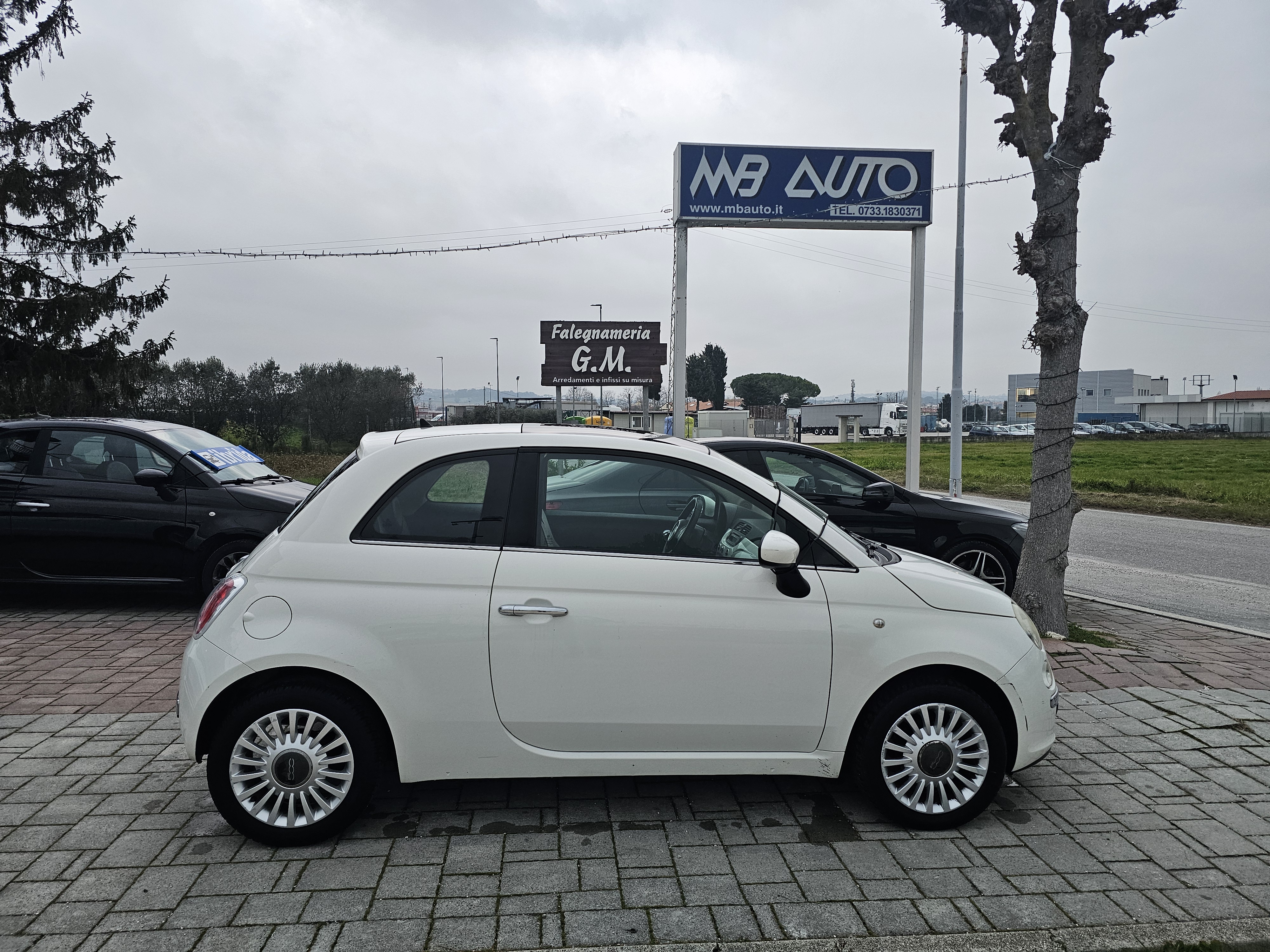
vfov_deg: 58.9
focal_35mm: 23
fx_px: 844
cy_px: 476
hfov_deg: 73.9
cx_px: 635
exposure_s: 1/100
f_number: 1.7
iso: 160
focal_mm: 6.3
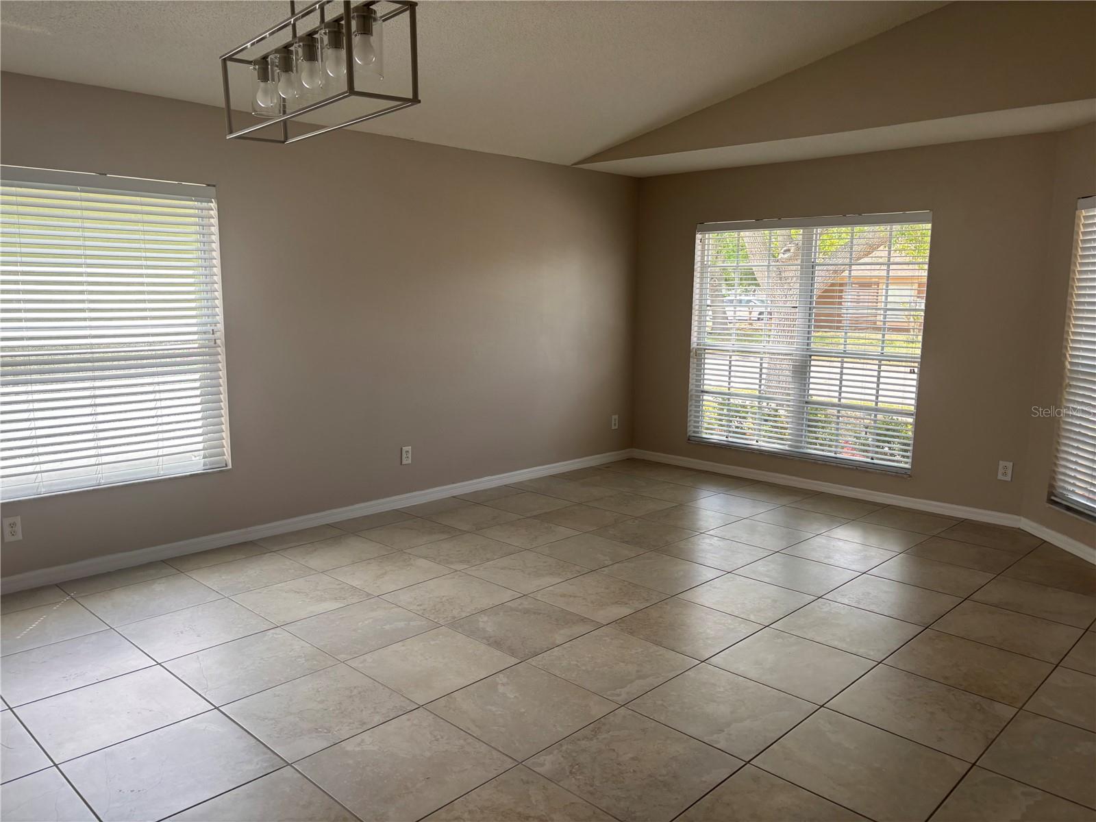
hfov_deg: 67.3
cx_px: 548
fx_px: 823
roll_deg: -0.5
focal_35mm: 26
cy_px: 411
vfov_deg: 53.1
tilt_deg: -8.5
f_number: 1.6
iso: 50
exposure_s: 1/320
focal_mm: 5.96
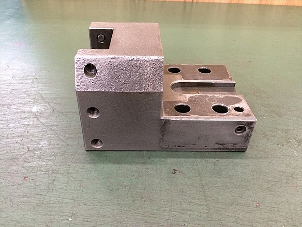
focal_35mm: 29
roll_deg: -1.6
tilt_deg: -34.6
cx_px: 151
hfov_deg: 61.7
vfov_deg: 48.2
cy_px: 114
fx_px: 253
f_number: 2.2
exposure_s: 1/30
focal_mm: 4.15
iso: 250
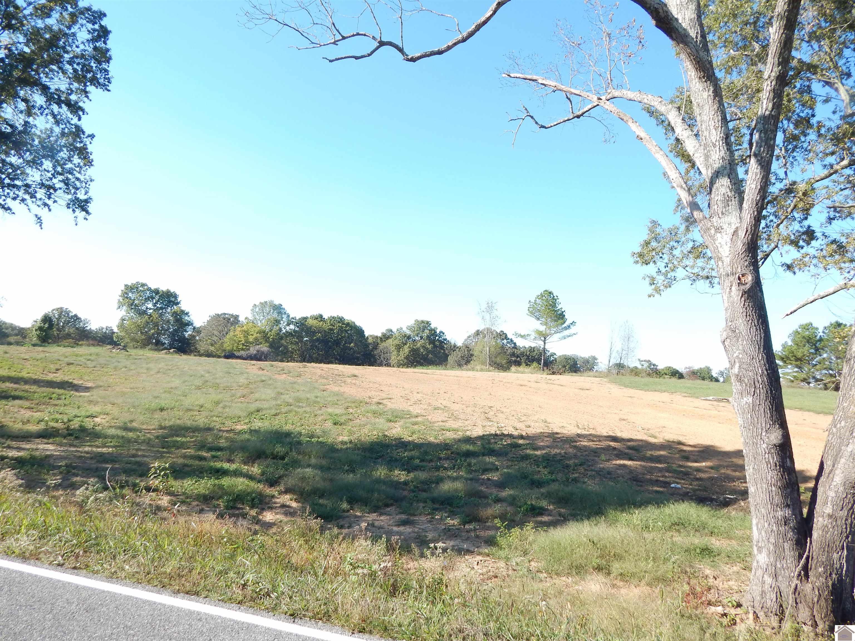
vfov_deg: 61.1
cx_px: 428
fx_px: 543
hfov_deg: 76.4
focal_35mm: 22
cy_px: 320
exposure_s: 1/500
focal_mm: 4
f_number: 3
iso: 125
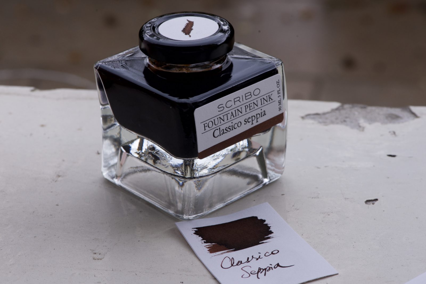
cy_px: 142
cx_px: 213
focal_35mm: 105
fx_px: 1243
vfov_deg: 13.1
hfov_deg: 19.4
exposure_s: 1/100
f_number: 16
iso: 800
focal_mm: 105
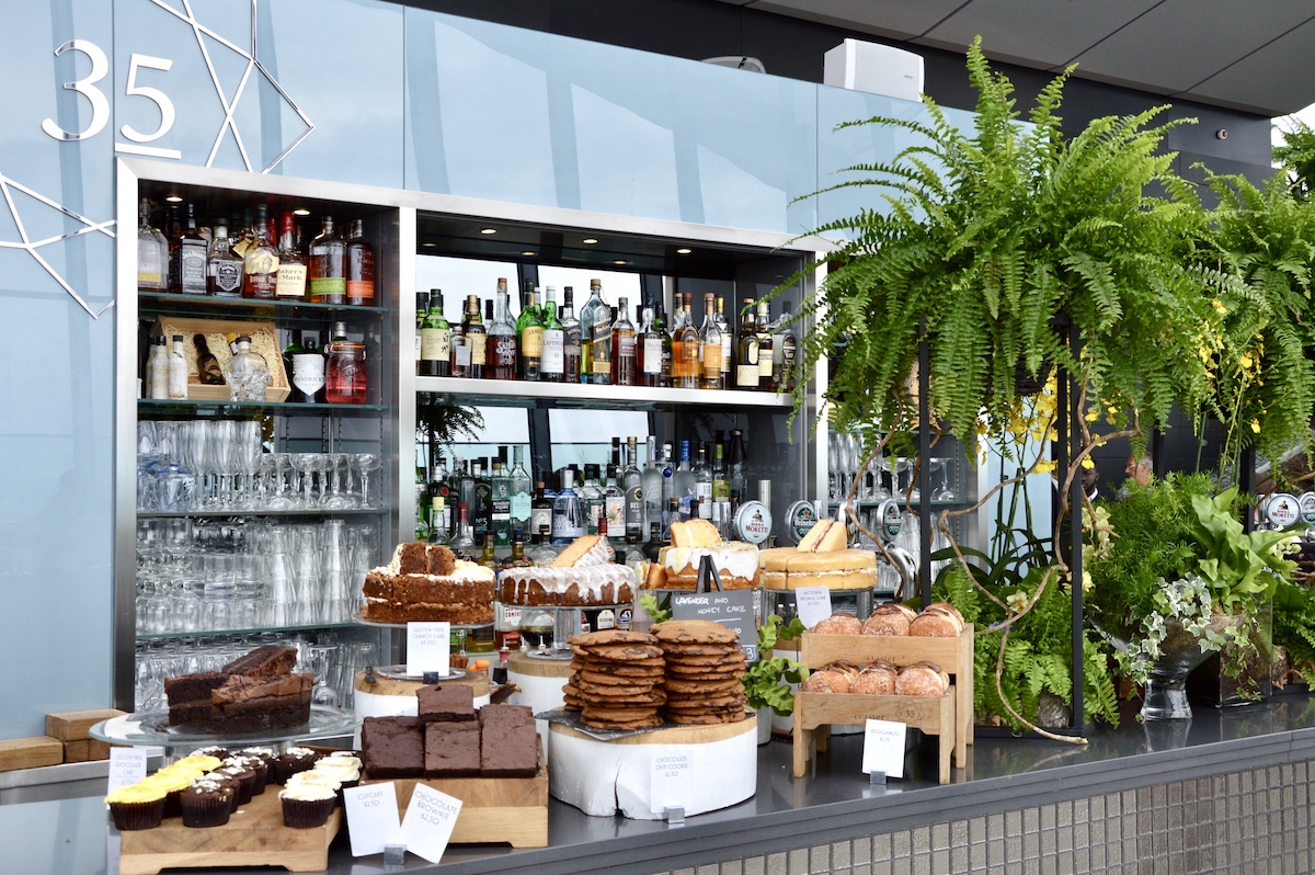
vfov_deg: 34.2
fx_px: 1423
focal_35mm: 39
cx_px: 658
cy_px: 438
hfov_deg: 49.6
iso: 400
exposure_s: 1/125
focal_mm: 26
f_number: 5.6
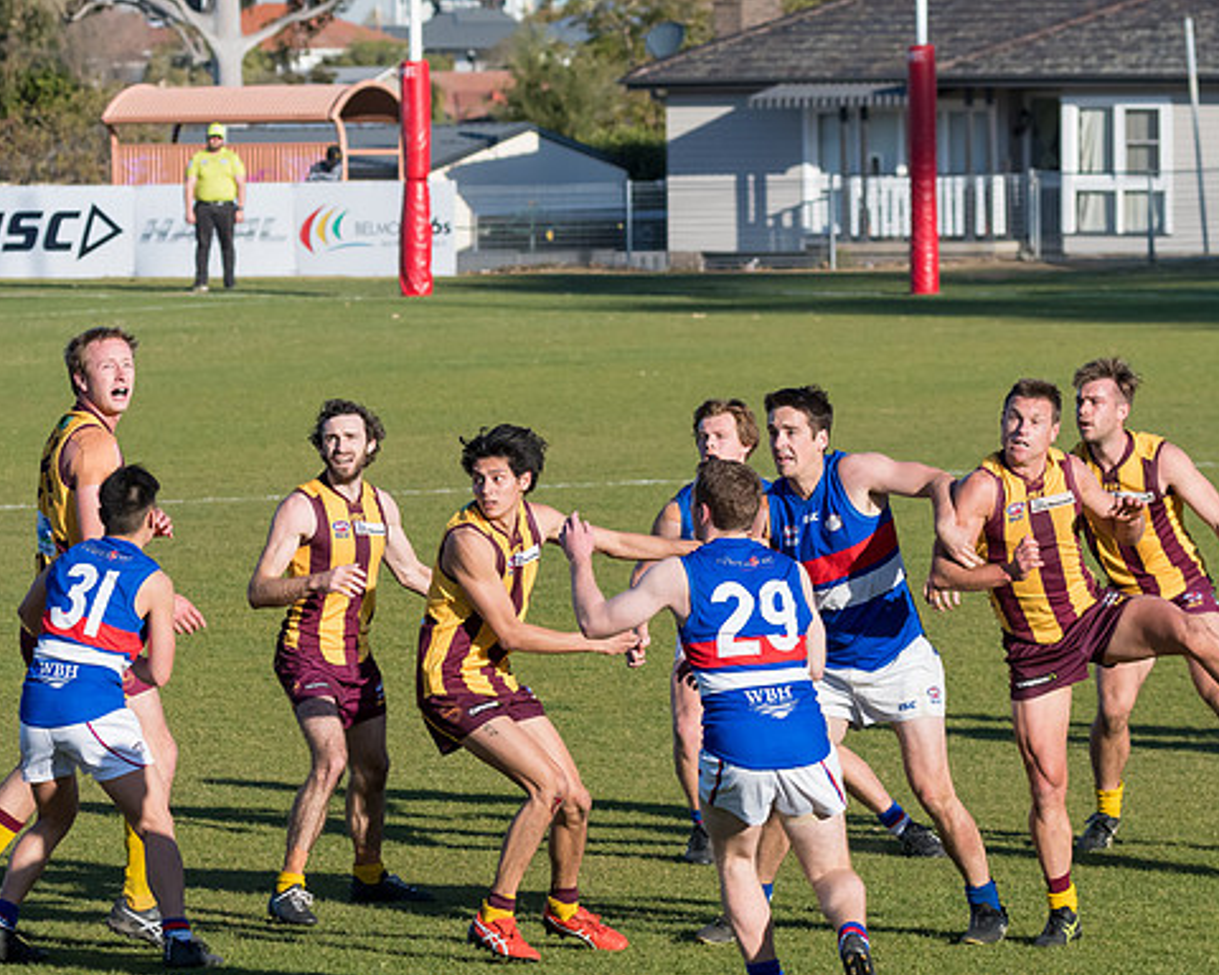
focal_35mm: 305
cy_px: 453
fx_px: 11004
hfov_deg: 6.3
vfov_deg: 5.1
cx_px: 577
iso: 800
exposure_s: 1/2500
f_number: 8
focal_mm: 150
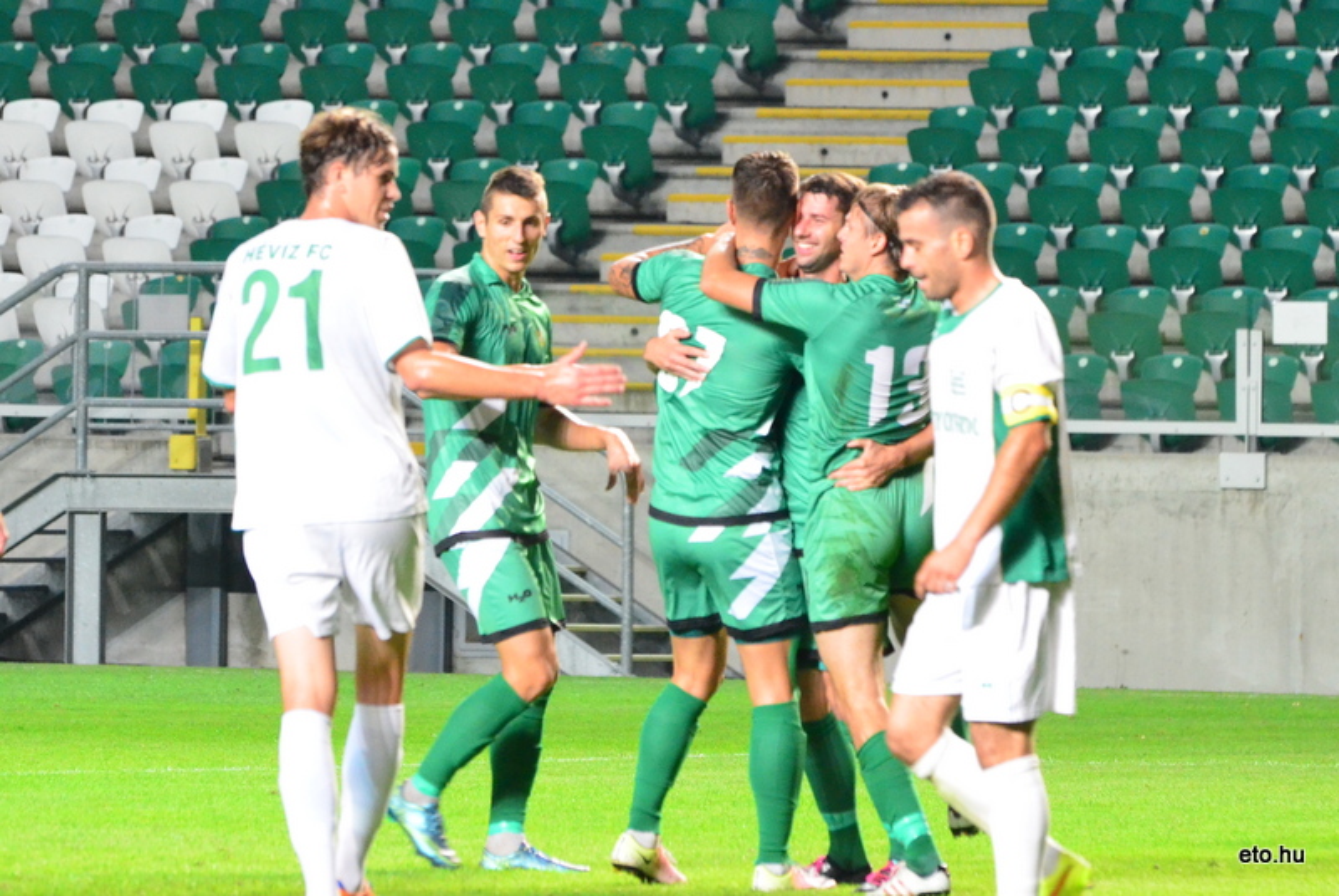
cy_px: 448
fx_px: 10331
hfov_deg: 7.4
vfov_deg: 5.0
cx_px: 670
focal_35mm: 278
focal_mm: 185
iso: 4000
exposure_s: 1/250
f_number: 5
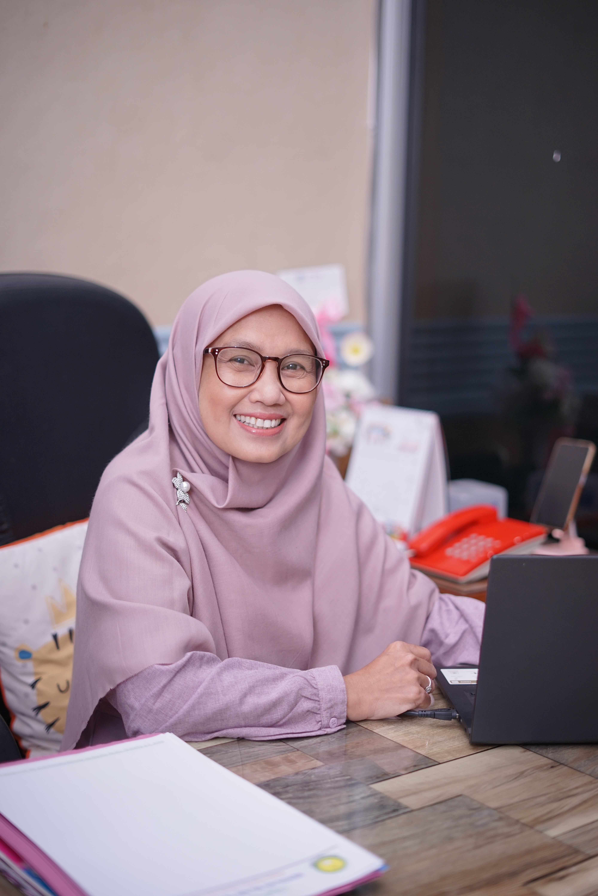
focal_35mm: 50
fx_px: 1246
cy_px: 448
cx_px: 299
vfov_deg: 39.6
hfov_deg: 27.0
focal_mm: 50
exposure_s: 1/100
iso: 320
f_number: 1.8
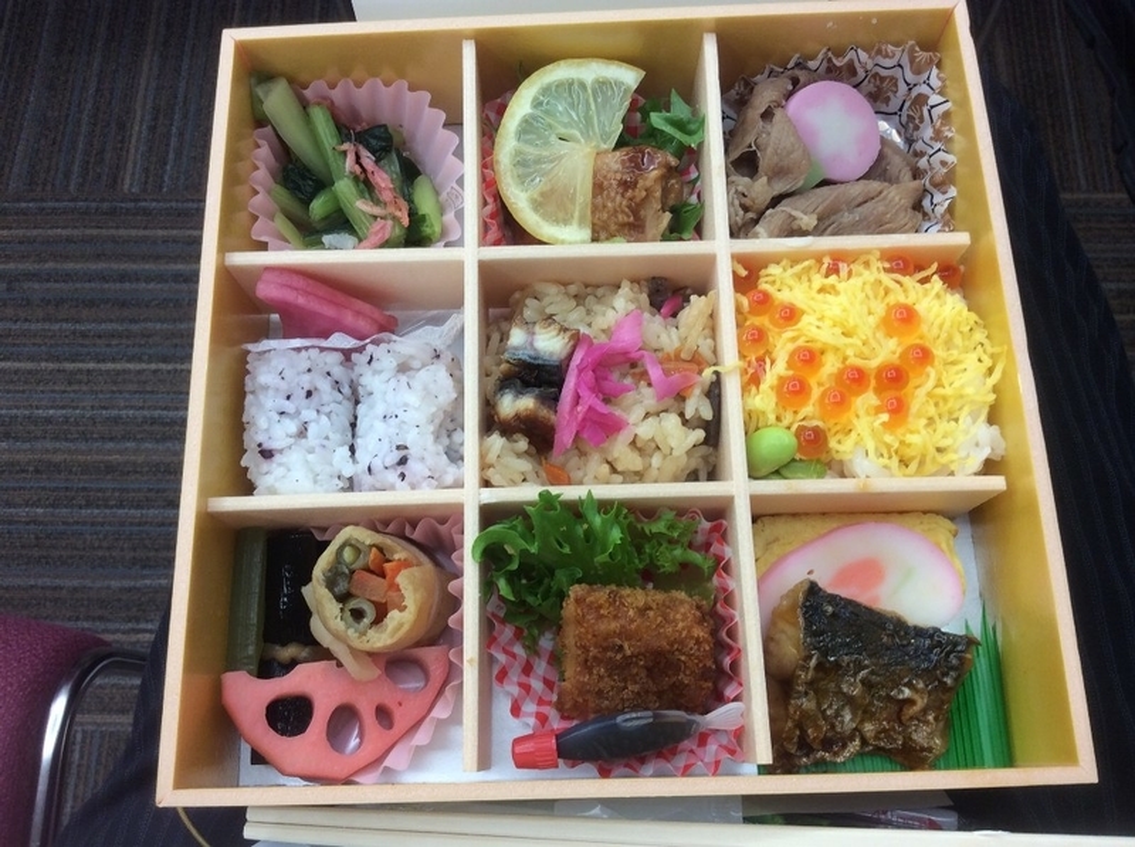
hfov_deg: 55.4
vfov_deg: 42.8
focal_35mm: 33
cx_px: 568
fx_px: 1080
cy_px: 424
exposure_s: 1/24
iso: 40
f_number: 2.4
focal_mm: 3.3
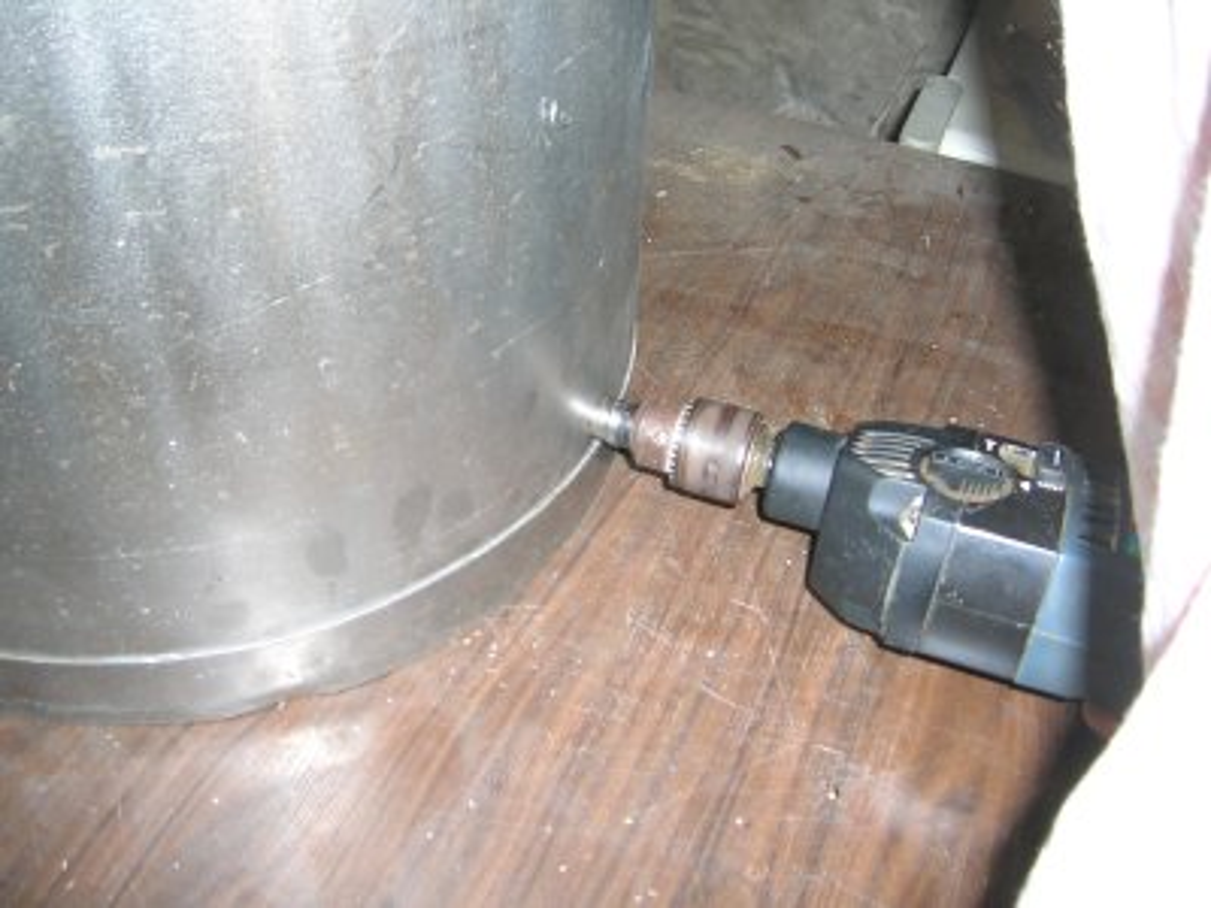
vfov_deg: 40.7
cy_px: 454
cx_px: 606
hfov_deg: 52.6
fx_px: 1224
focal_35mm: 35
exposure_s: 1/60.1
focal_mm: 5.4
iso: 50
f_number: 2.8
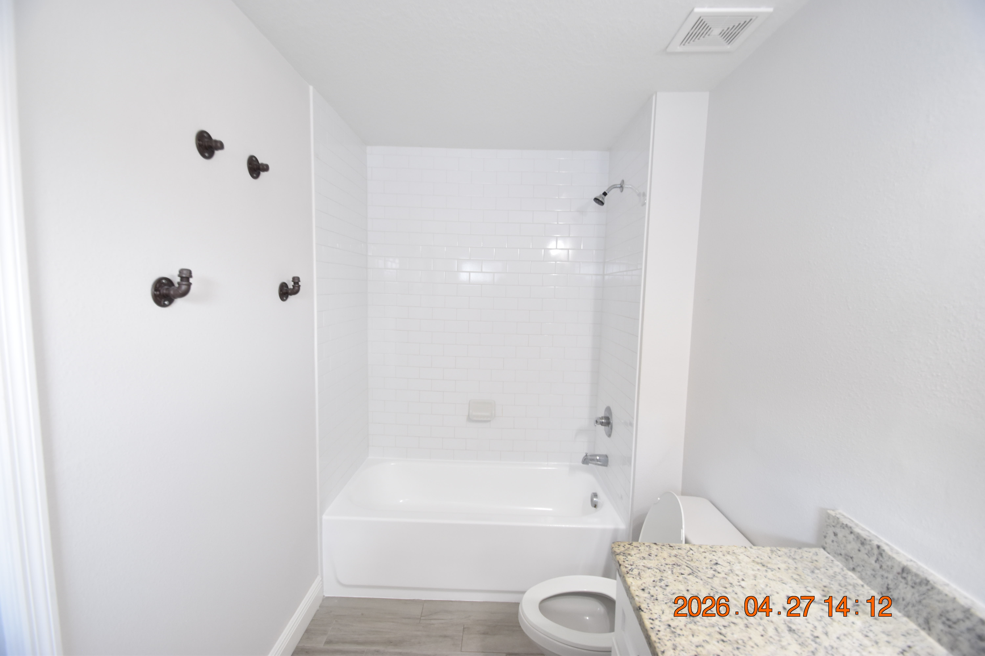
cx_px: 492
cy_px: 328
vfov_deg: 77.3
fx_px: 410
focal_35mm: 15
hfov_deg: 100.4
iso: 800
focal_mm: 10
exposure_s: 1/45
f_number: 3.5
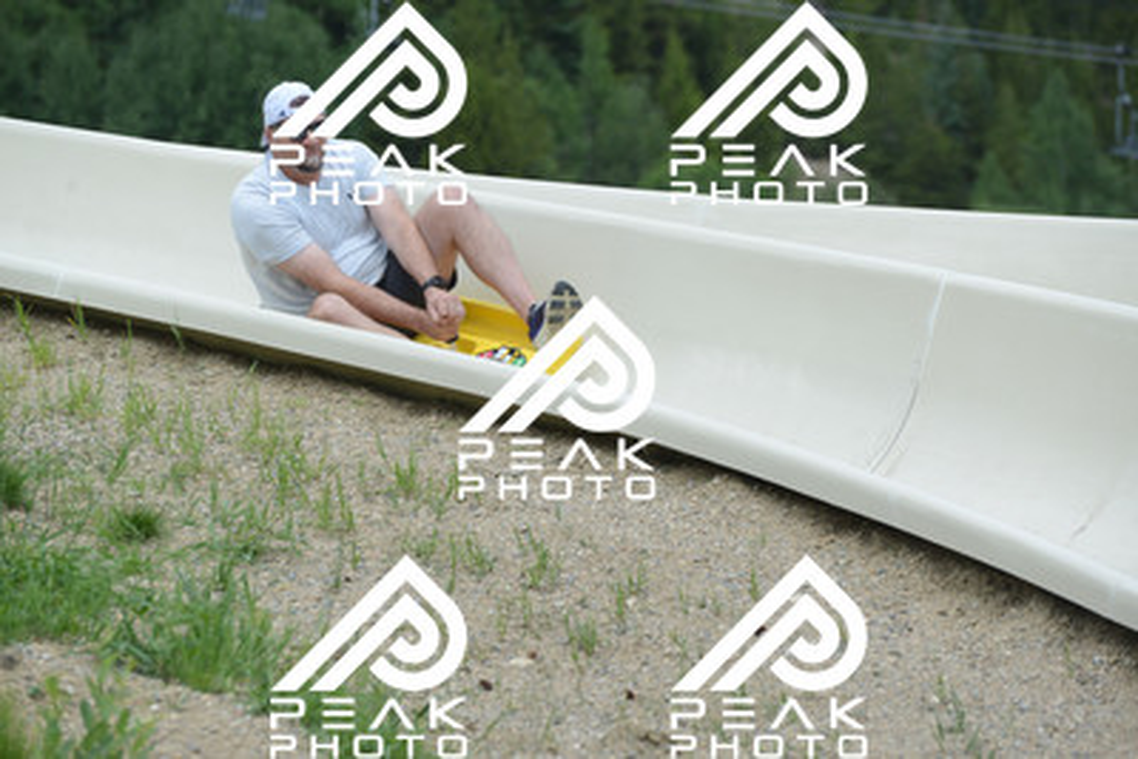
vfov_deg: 7.0
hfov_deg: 10.5
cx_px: 569
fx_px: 6166
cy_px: 380
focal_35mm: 195
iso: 720
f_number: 6.3
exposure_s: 1/1250
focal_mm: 195
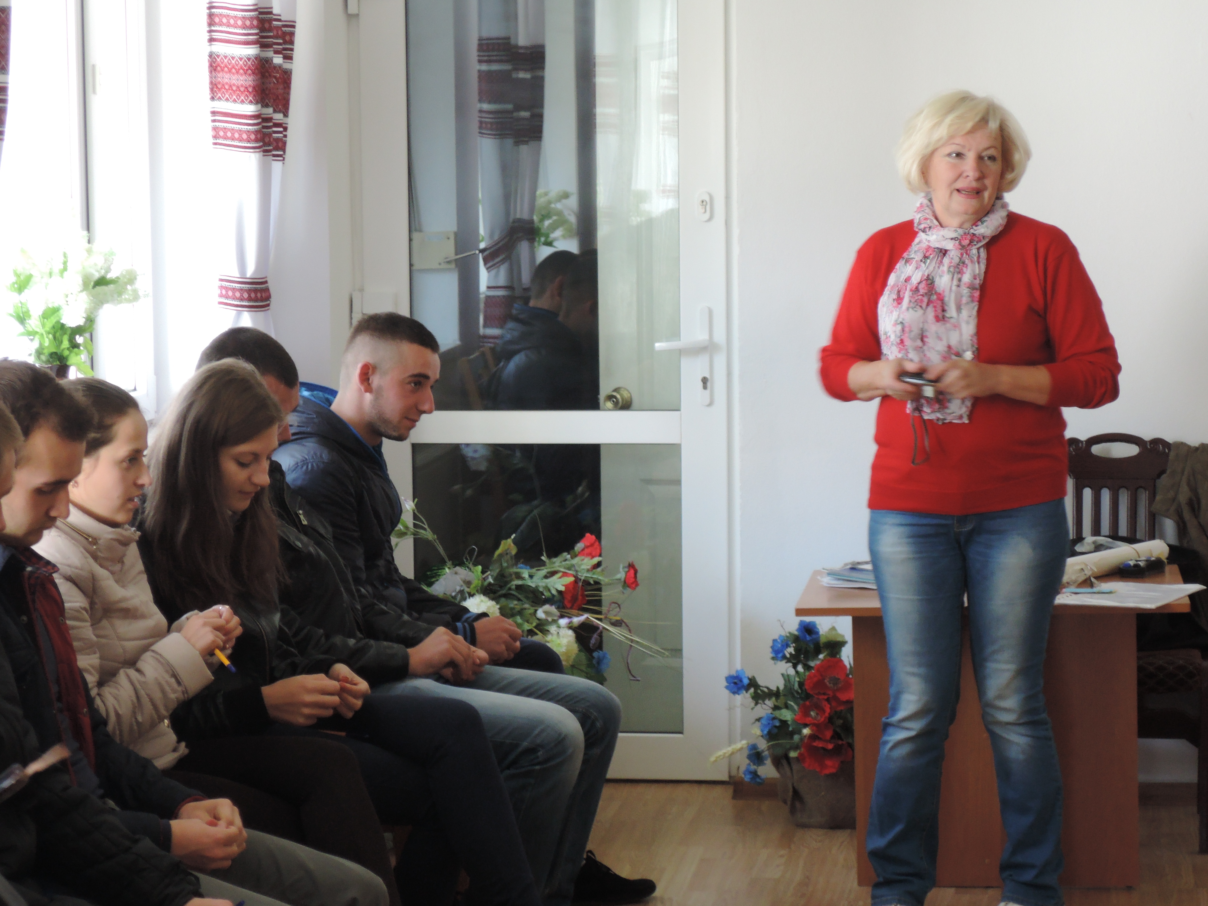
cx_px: 604
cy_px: 453
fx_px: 3315
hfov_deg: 20.7
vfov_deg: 15.6
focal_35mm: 95
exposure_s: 1/30
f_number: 5
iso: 560
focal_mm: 20.2
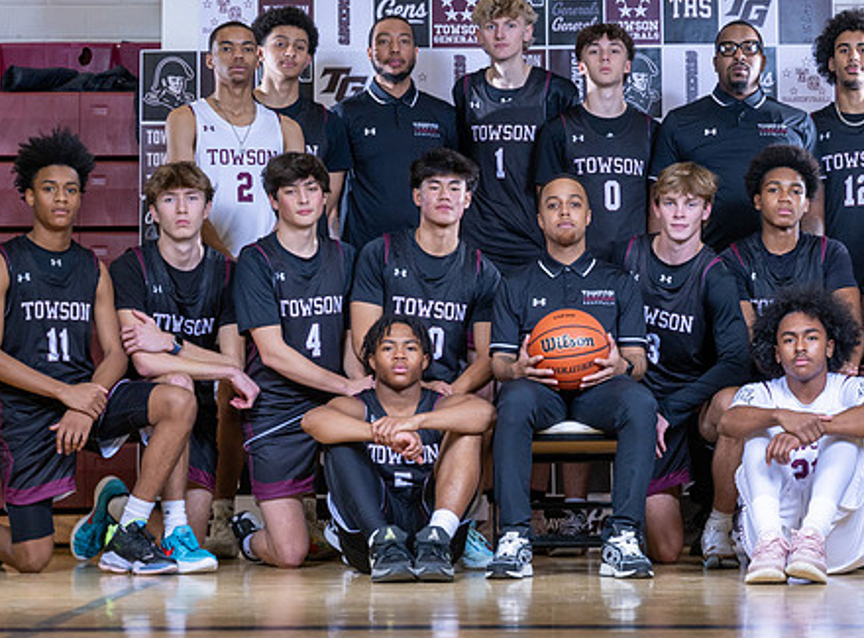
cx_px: 552
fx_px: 2830
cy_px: 369
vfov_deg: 12.9
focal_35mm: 114
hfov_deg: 17.3
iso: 250
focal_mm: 70
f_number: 5.6
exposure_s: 1/160
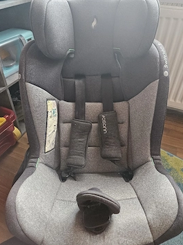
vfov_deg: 67.3
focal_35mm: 26
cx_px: 96
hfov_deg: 53.0
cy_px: 115
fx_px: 183
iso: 1000
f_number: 1.8
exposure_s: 1/101
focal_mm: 5.4
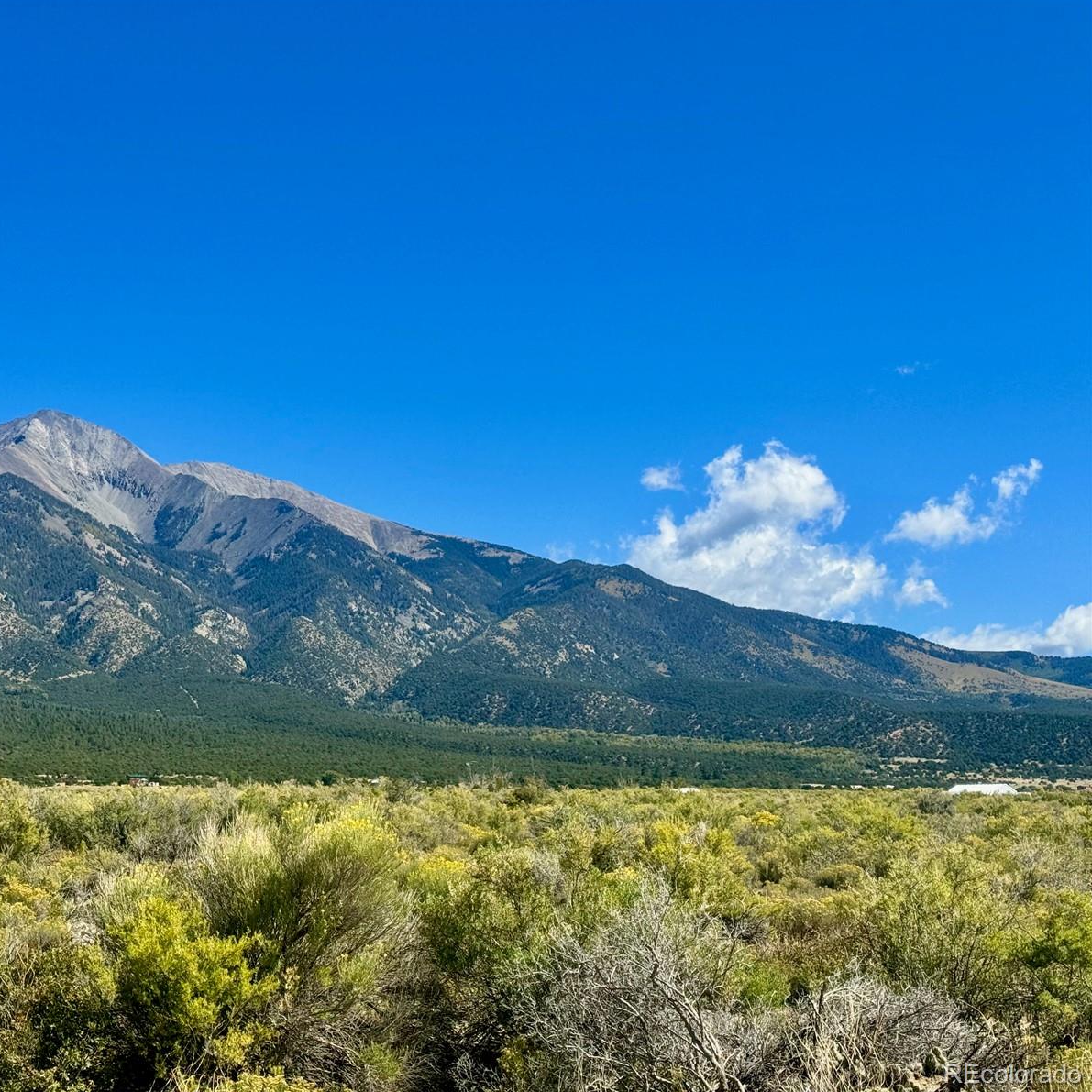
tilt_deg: +8.0
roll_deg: -0.3
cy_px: 543
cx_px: 359
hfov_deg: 29.8
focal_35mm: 57
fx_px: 2034
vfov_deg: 30.0
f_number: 1.78
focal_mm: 6.76
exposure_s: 1/3817
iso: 64
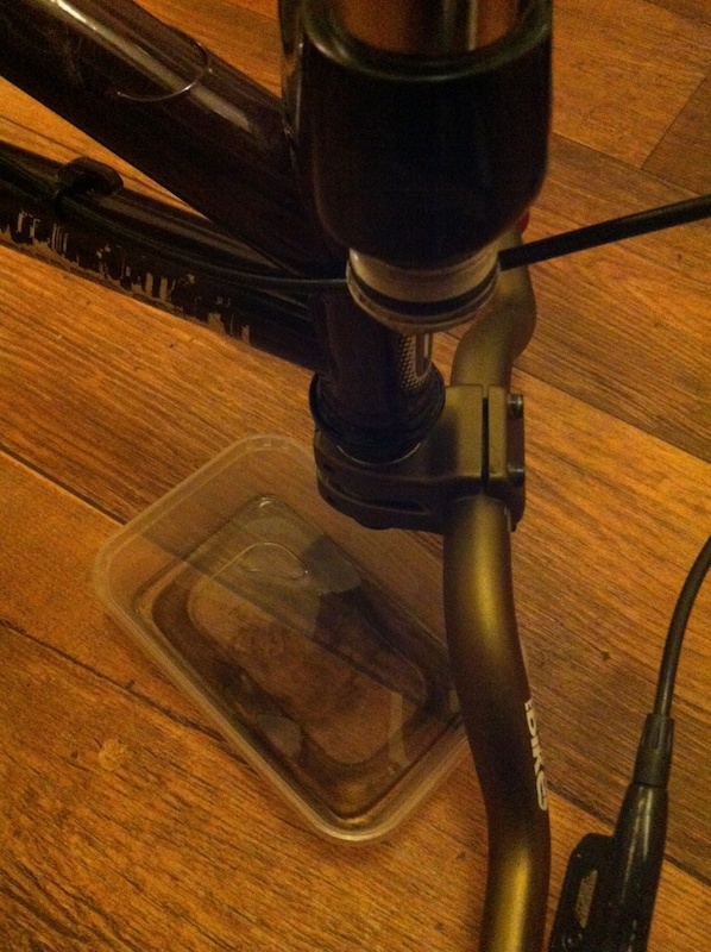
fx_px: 961
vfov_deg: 52.7
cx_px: 356
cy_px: 476
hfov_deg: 40.6
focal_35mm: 35
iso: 1000
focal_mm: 3.85
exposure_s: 1/15
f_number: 2.8
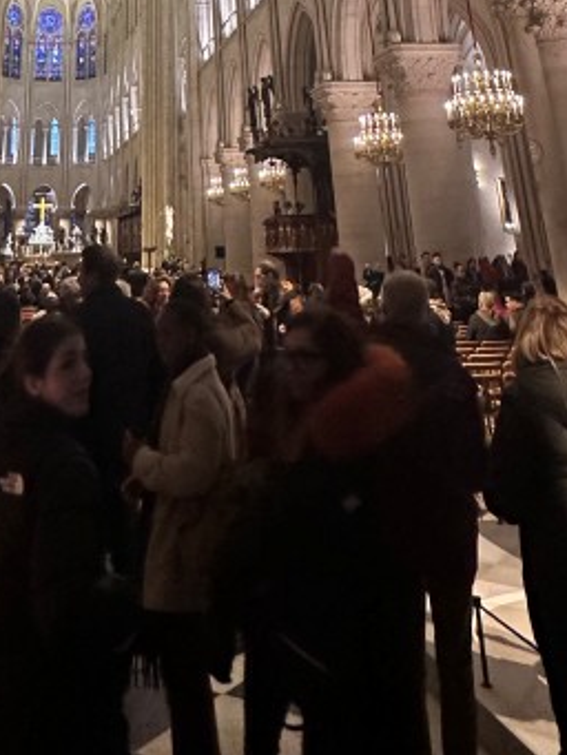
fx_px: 895
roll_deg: -0.5
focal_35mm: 41
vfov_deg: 35.7
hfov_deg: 34.6
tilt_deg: +25.4
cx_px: 162
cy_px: -155
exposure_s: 1/60
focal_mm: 2.22
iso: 320
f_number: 2.2
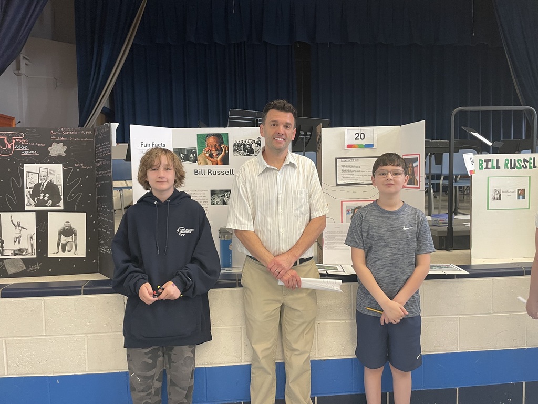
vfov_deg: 53.1
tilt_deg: -4.0
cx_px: 269
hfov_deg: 67.3
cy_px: 202
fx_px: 404
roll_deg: +1.1
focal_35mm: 26
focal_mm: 4.2
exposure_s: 1/60
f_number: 1.6
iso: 250
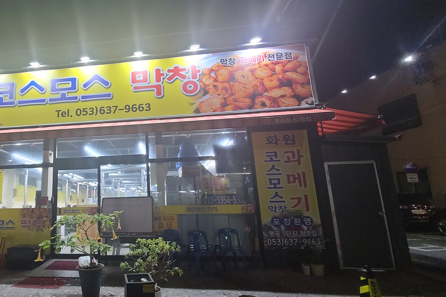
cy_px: 155
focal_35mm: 20
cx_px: 126
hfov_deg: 79.2
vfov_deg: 61.9
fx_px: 248
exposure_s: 1/60
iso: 320
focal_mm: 2.2
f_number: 2.2
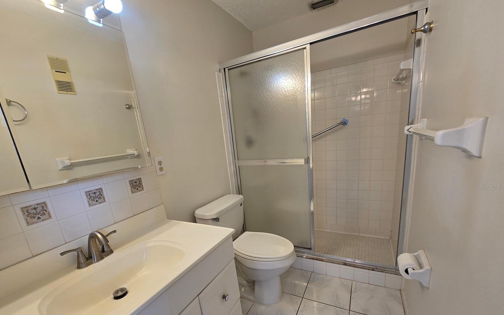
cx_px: 250
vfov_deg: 77.9
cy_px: 186
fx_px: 192
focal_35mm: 14
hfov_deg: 105.3
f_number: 2.2
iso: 64
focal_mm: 2.2
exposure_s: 1/60
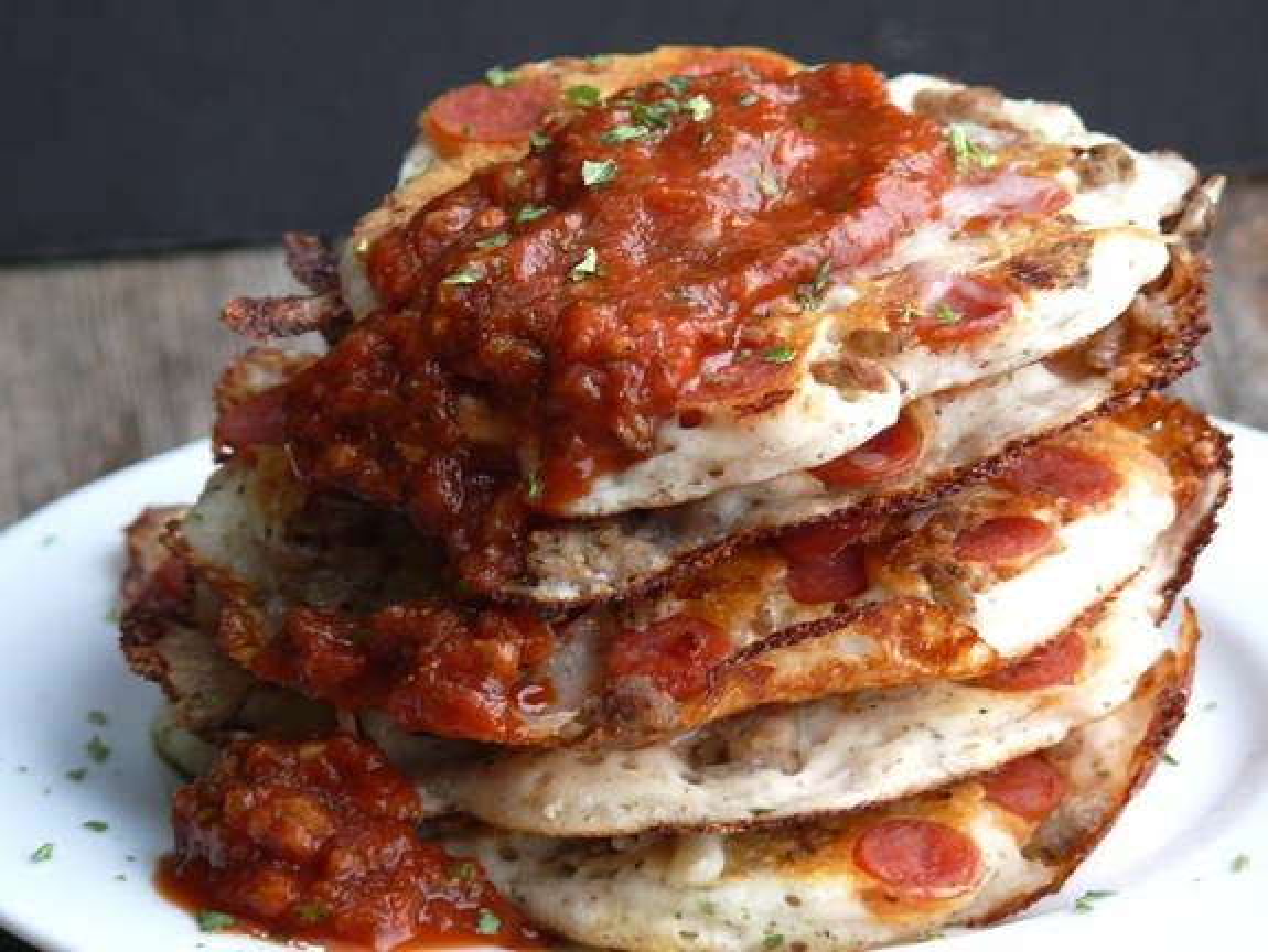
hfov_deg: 6.0
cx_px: 634
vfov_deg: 4.5
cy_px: 476
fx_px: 12096
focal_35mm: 330
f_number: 3.6
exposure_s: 1/50
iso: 100
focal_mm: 69.9
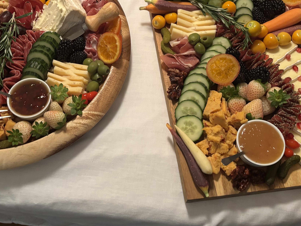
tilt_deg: -61.0
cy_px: 77
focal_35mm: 45
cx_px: 122
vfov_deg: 31.9
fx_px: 391
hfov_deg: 41.9
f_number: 1.6
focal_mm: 5.96
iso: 500
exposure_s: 1/40
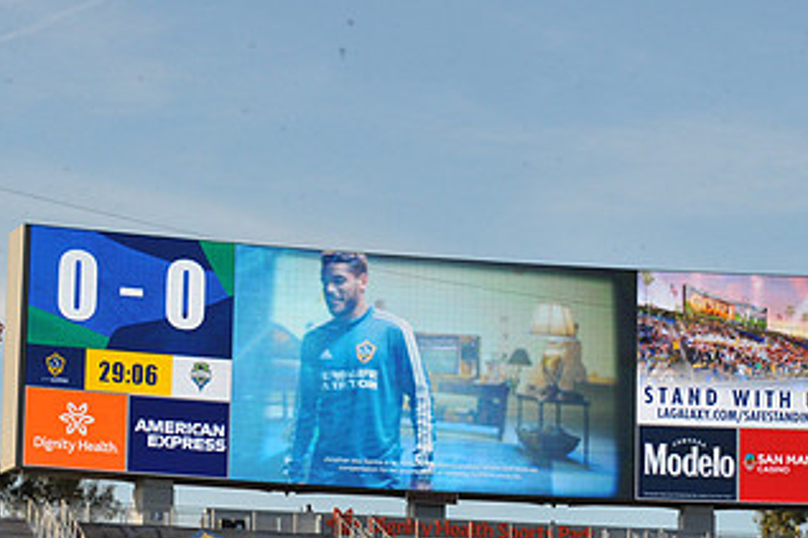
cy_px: 377
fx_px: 3365
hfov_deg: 13.7
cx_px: 405
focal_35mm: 150
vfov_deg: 9.1
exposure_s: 1/1000
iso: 1600
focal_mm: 82
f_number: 16
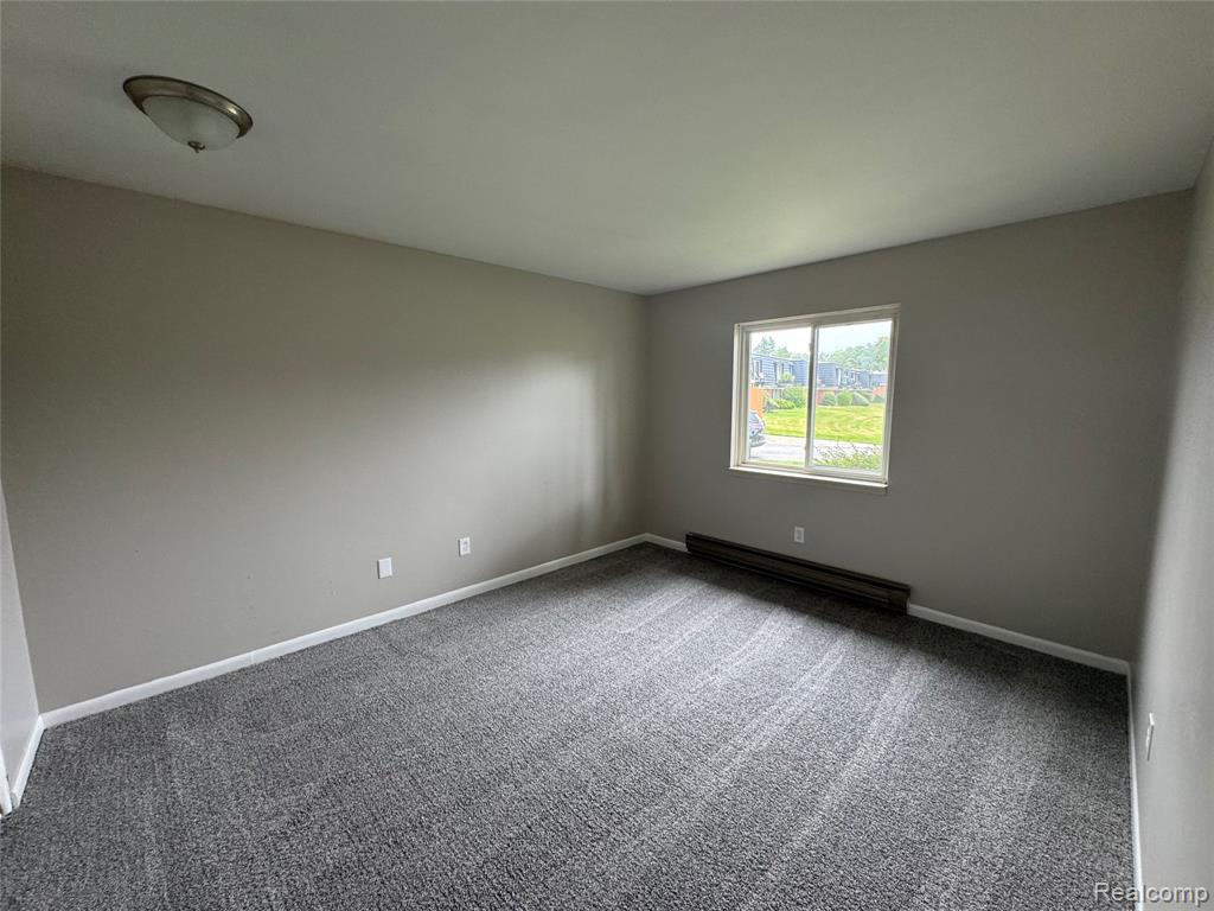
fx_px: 491
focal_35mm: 14
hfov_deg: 102.1
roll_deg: -0.1
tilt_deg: -8.5
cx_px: 607
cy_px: 456
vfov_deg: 85.7
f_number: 2.2
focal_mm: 2.22
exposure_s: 1/60
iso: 200
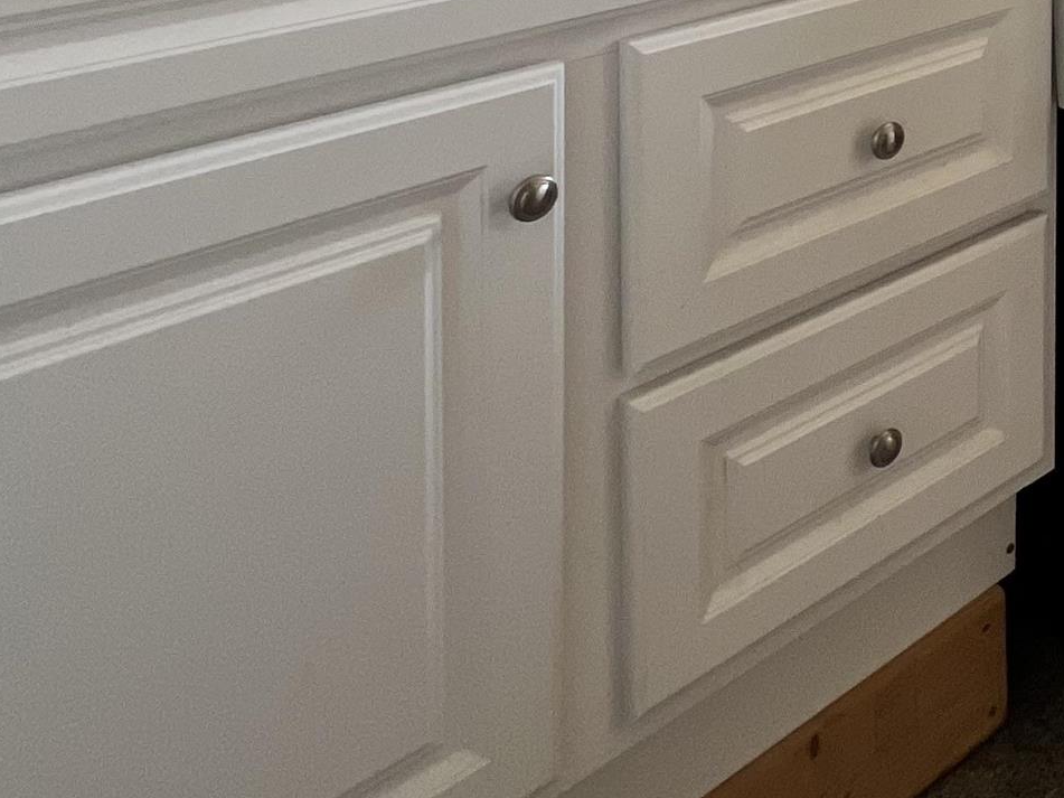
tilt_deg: -3.2
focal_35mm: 42
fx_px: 1291
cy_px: -312
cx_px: 1283
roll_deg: -0.1
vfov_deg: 27.1
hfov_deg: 35.2
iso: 160
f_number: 1.8
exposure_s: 1/60
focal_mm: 1.57
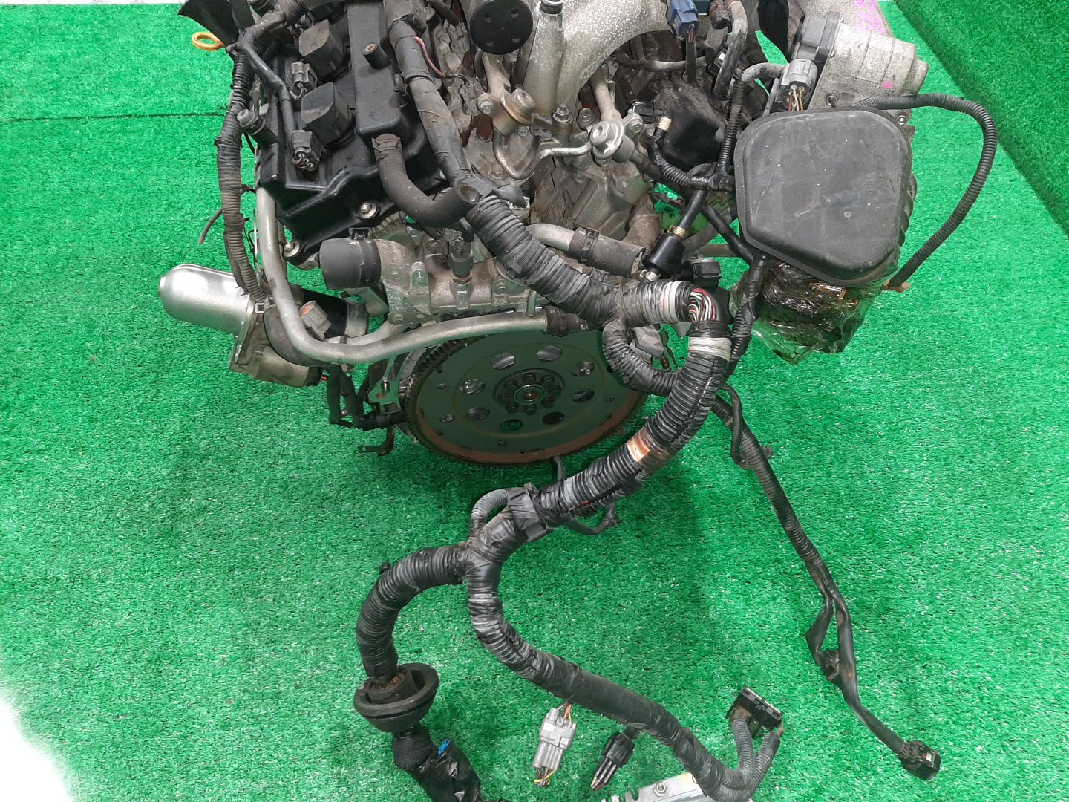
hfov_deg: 67.3
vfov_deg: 53.1
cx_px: 534
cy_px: 401
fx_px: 803
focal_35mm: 26
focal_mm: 3.93
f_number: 1.7
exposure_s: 1/33
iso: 168
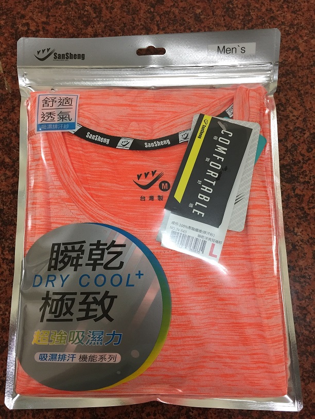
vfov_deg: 61.7
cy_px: 210
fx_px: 352
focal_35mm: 29
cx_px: 158
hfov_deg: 48.2
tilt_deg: -80.4
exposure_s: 1/30
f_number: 2.2
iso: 40
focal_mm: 4.15
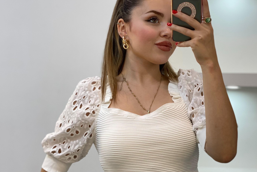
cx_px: 137
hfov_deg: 25.7
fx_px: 564
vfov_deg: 17.3
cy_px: 102
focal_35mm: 79
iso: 64
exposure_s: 1/100
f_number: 2
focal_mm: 6
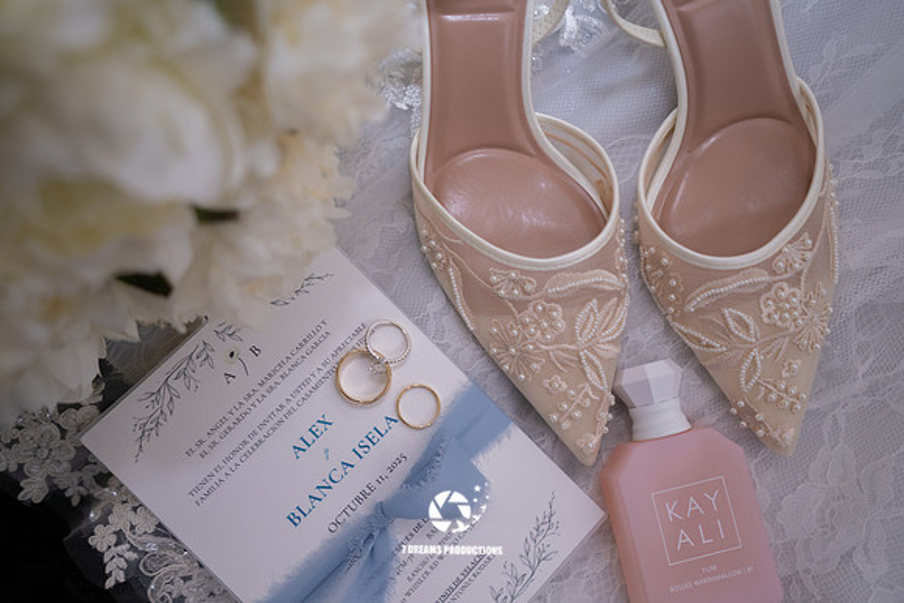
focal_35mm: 35
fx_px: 879
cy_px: 302
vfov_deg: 37.9
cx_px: 452
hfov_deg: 54.4
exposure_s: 1/125
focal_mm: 35
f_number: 2.8
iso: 800
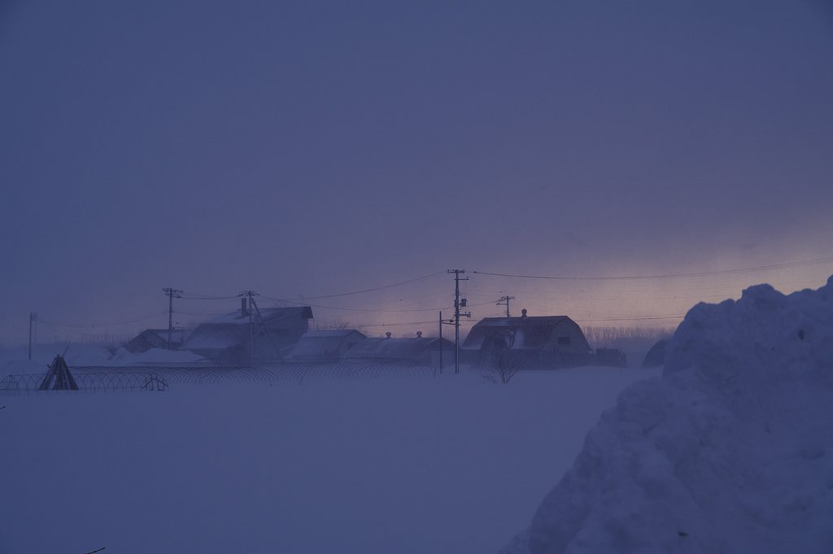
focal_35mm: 72
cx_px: 416
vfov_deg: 18.9
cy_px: 277
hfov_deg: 28.1
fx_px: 1665
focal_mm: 48
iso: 200
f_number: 7.1
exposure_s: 1/125
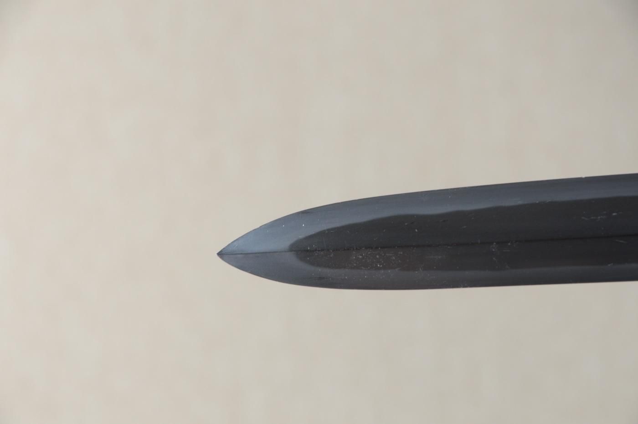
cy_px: 212
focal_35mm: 202
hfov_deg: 10.2
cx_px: 319
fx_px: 3586
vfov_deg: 6.8
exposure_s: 1/1.6
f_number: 11
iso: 400
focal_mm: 135
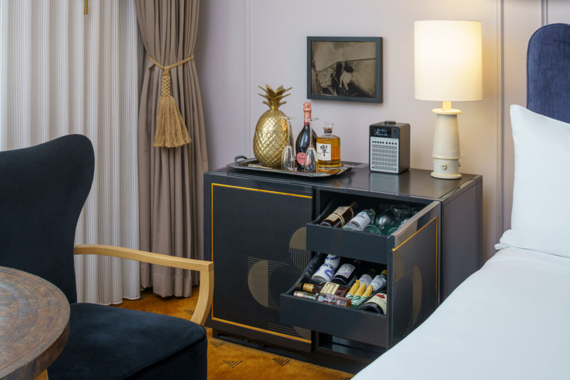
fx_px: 713
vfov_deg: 29.9
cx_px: 285
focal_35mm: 45
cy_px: 190
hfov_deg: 43.6
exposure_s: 1/6
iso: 320
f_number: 11
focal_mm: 45
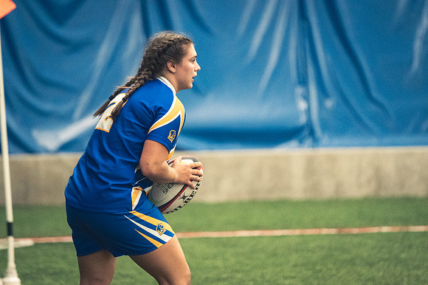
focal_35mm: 300
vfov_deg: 4.6
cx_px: 214
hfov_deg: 6.9
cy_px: 142
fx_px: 3564
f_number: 2.8
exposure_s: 1/500
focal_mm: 200
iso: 12800
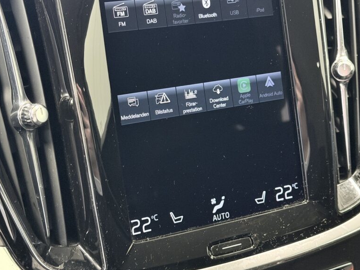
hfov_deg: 30.3
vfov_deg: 22.9
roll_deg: -2.2
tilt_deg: -21.4
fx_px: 666
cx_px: 189
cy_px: 98
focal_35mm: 64
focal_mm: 6.76
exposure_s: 1/25
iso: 640
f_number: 1.78
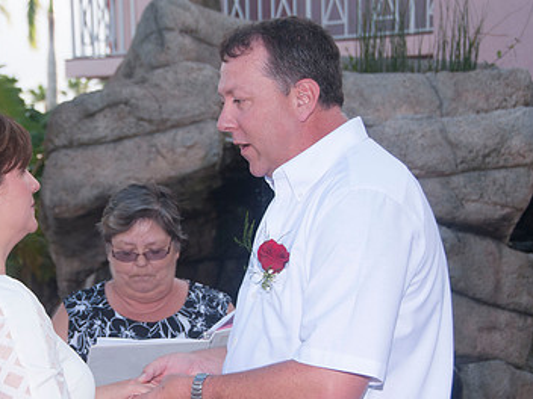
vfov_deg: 15.5
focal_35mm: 95
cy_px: 255
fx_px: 1463
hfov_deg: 20.5
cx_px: 144
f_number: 5.6
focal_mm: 40
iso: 200
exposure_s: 1/250
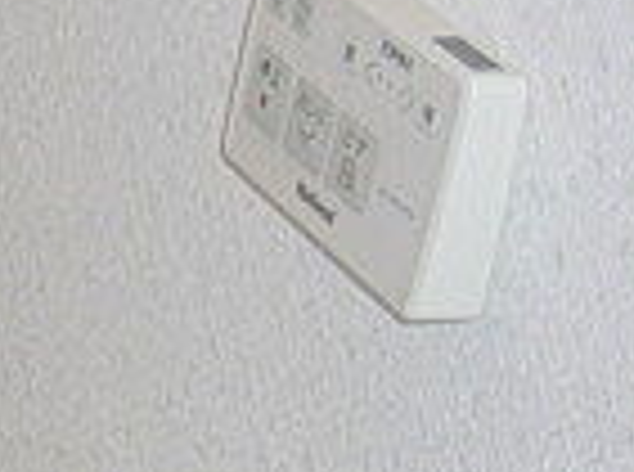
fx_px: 3160
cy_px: 396
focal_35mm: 173
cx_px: -670
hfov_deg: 10.5
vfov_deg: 8.5
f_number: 2.8
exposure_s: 1/60
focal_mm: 7.9
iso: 100
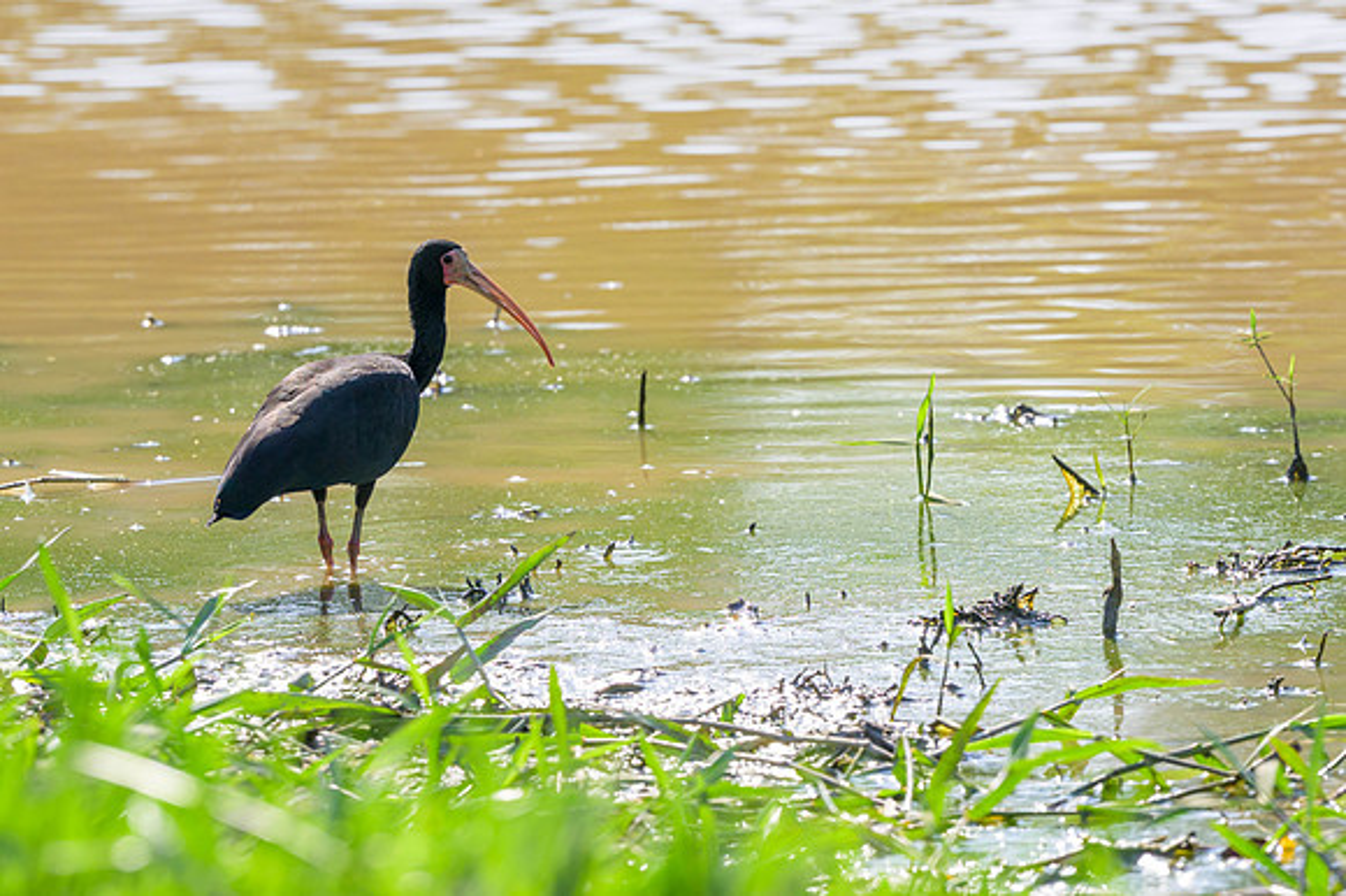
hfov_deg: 2.5
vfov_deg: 1.6
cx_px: 682
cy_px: 476
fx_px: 31197
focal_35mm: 835
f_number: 5.6
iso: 280
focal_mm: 400
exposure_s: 1/1600
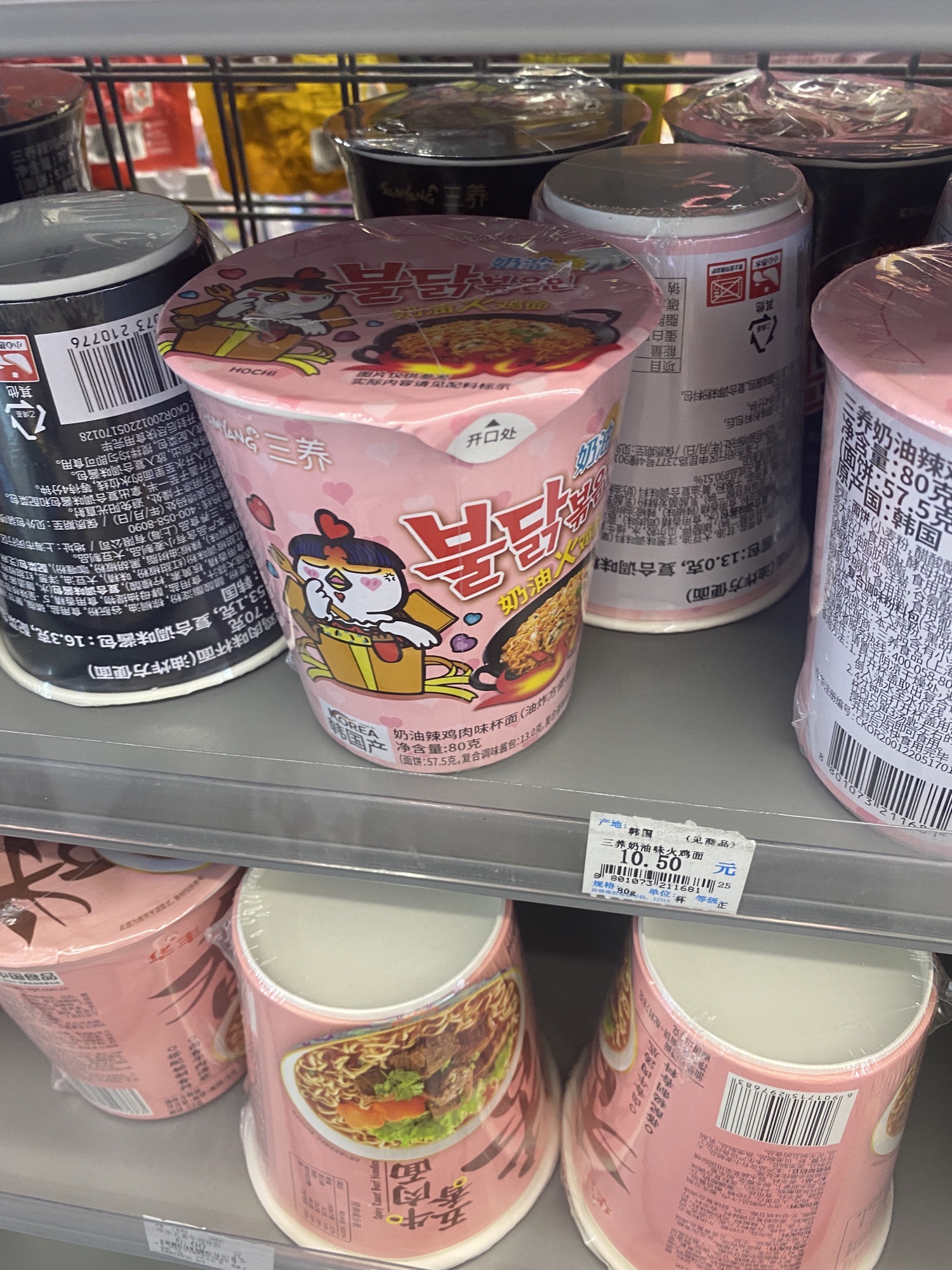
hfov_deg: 53.1
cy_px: 635
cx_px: 476
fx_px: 953
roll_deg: +2.1
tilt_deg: -40.5
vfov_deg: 67.3
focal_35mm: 26
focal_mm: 4.25
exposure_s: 1/50
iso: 125
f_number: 1.8
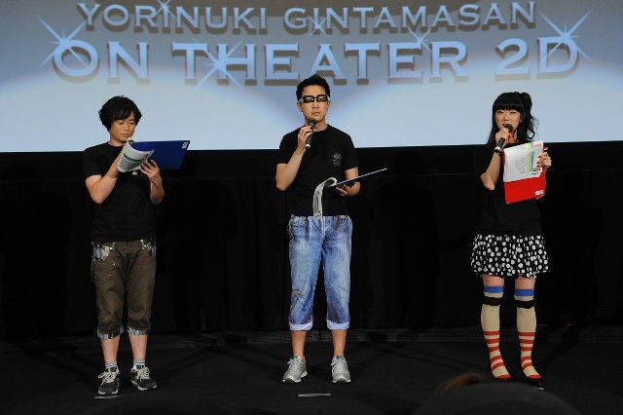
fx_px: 830
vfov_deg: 28.0
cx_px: 312
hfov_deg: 41.1
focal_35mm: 48
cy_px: 208
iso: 3200
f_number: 5.6
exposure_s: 1/100
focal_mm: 48
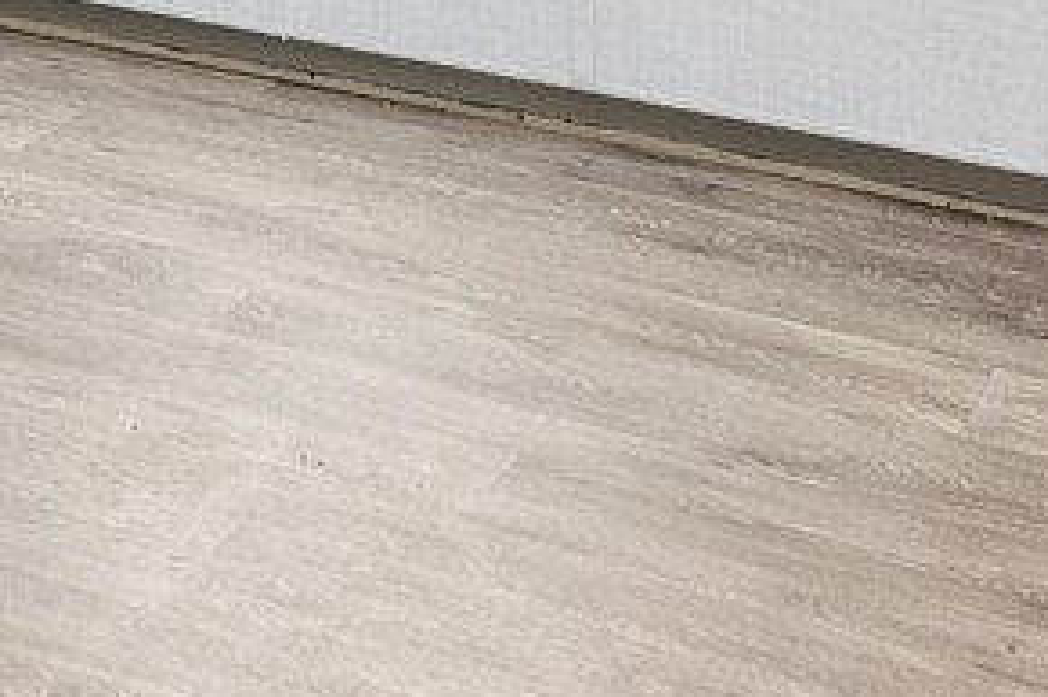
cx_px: -752
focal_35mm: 99
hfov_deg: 17.4
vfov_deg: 11.8
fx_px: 2880
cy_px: -858
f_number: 8
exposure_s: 1/50
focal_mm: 14
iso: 400
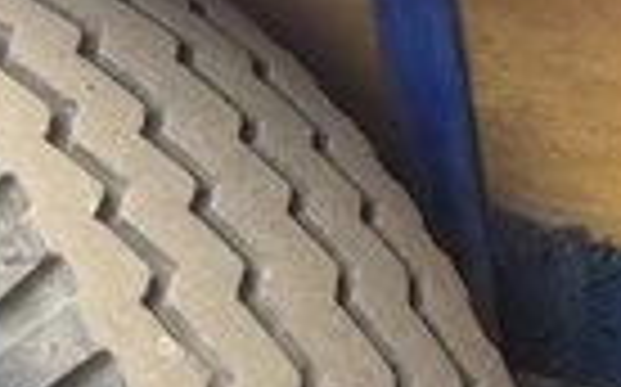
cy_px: 508
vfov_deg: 14.1
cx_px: 256
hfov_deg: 23.3
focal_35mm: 89
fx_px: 1505
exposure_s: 1/122
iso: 32
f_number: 1.8
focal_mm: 3
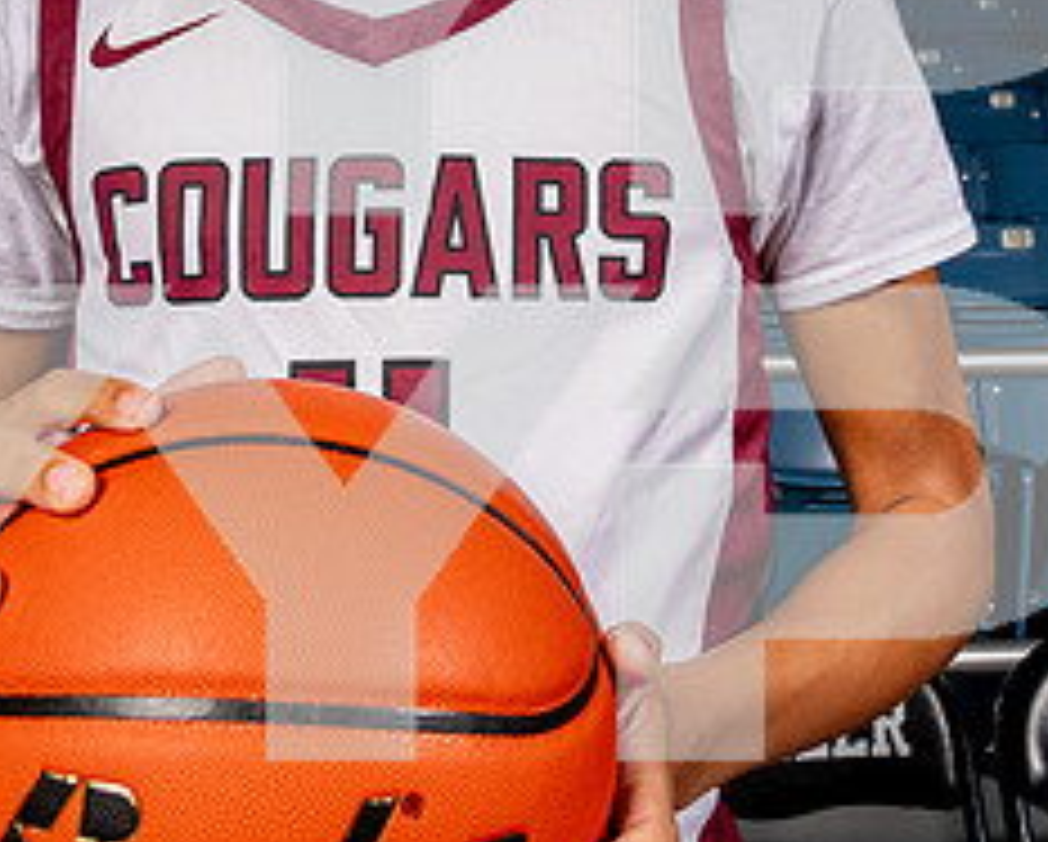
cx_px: 544
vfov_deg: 25.7
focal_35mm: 56
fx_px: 1739
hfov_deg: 33.5
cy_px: -20
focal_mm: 24
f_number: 7.1
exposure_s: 1/125
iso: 250
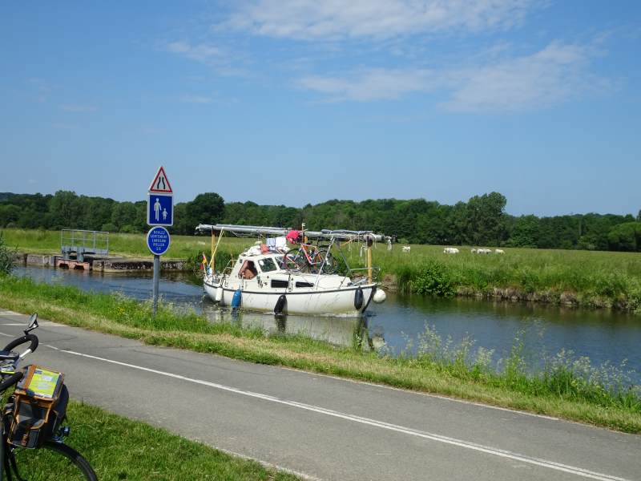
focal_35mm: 43
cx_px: 320
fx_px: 796
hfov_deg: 43.9
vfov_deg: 33.6
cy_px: 240
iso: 80
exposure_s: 1/800
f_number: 4
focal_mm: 7.3
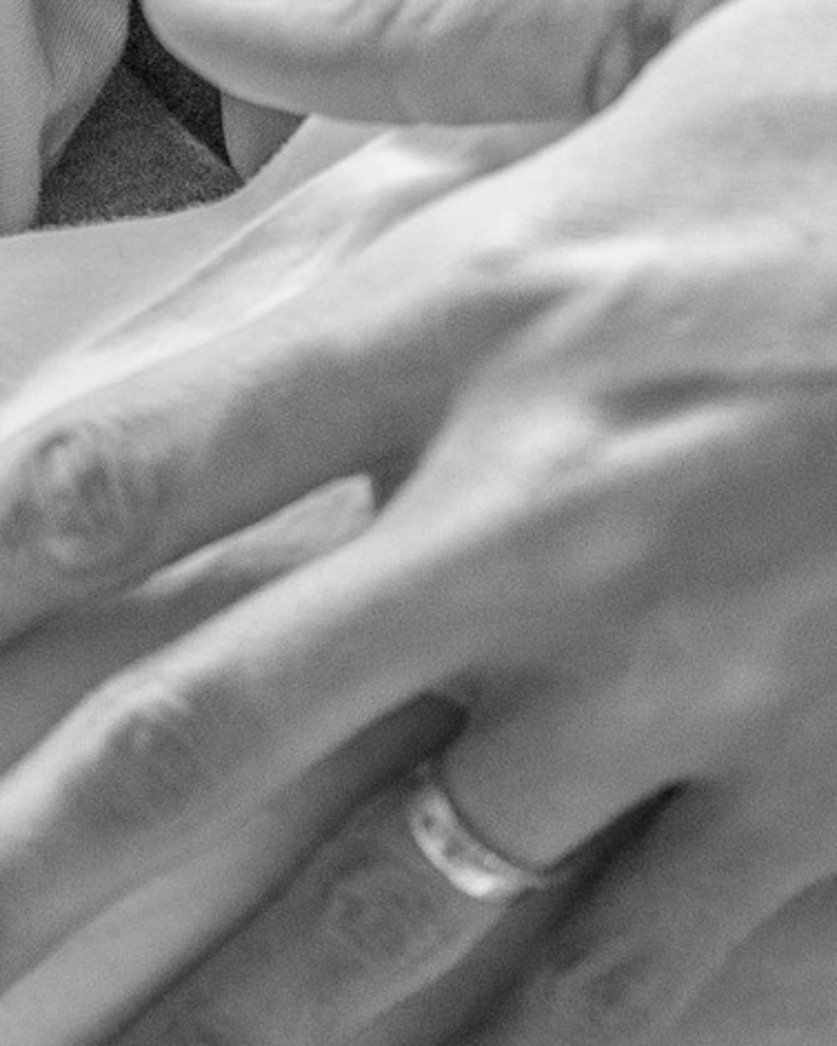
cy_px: 589
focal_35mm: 268
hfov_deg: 5.8
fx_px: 8296
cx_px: 209
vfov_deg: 7.2
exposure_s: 1/160
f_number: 2.8
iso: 800
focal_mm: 35
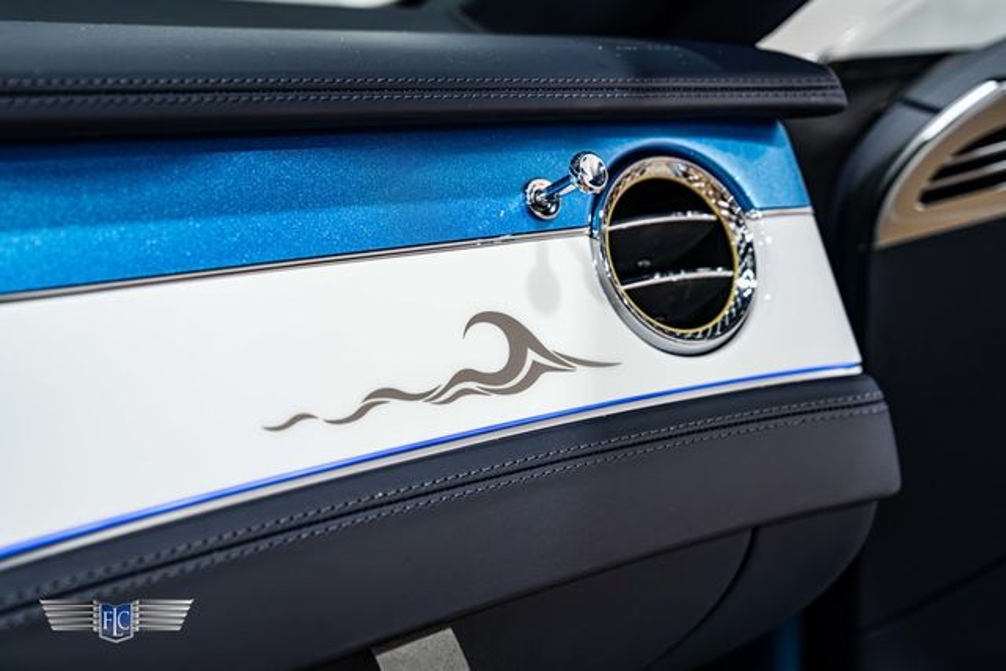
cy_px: 336
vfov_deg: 25.5
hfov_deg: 37.5
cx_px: 503
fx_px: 1481
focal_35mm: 53
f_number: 5
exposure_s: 1/30
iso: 1600
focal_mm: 53
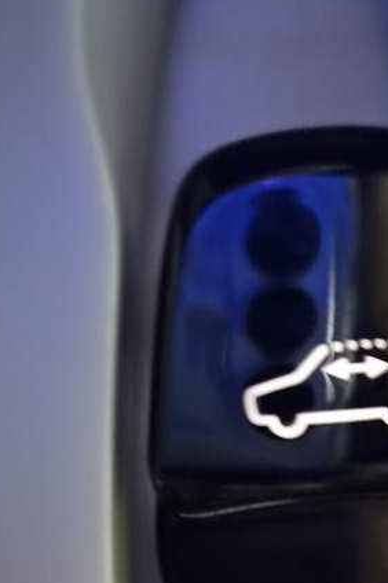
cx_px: 322
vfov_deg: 29.6
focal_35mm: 61
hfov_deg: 21.9
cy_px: 642
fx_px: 988
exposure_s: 1/18
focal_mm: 5.4
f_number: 1.8
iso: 1250
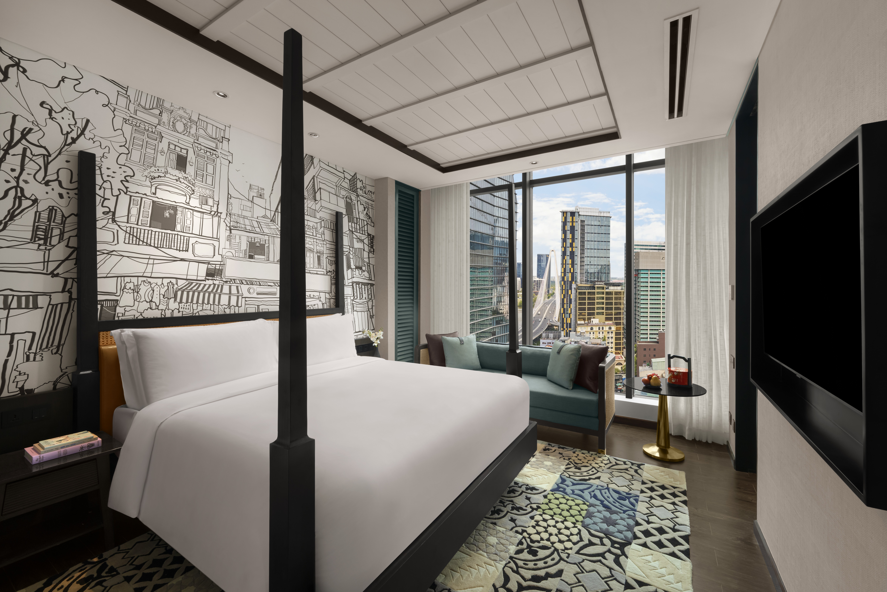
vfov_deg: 81.2
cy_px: 296
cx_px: 444
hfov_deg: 104.3
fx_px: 345
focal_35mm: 14
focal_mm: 14
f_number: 11
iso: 640
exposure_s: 1/30
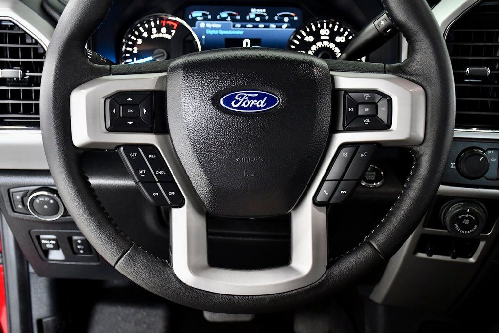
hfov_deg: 41.1
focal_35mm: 48
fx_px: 665
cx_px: 250
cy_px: 166
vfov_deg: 28.1
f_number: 4
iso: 2500
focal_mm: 32
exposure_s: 1/160
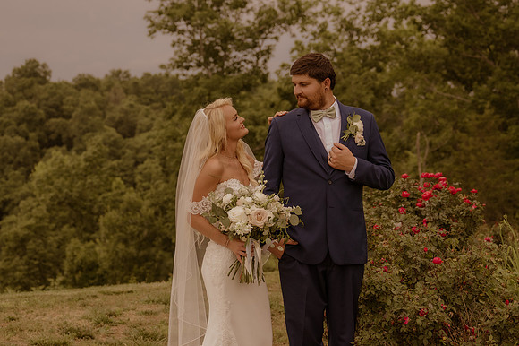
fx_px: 994
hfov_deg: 29.3
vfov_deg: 19.7
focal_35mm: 69
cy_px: 173
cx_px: 260
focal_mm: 46
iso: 1000
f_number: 3.2
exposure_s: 1/1250
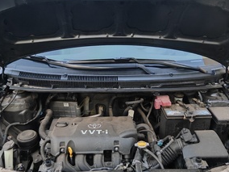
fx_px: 245
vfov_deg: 38.6
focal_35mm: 37
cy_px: 80
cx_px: 116
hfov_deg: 50.1
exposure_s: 1/100
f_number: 2
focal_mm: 1.82
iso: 64
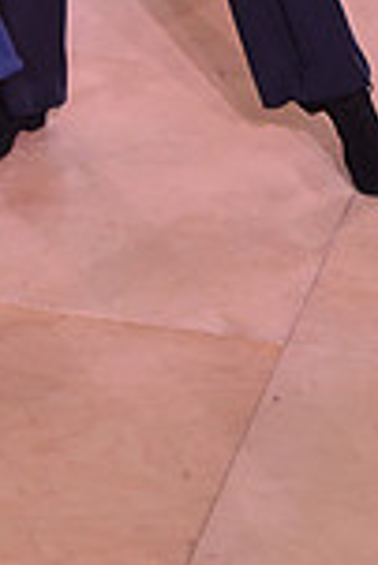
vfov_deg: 9.7
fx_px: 3143
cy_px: -490
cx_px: -95
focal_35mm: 200
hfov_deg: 6.8
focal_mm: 52
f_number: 7.1
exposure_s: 1/320
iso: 2500
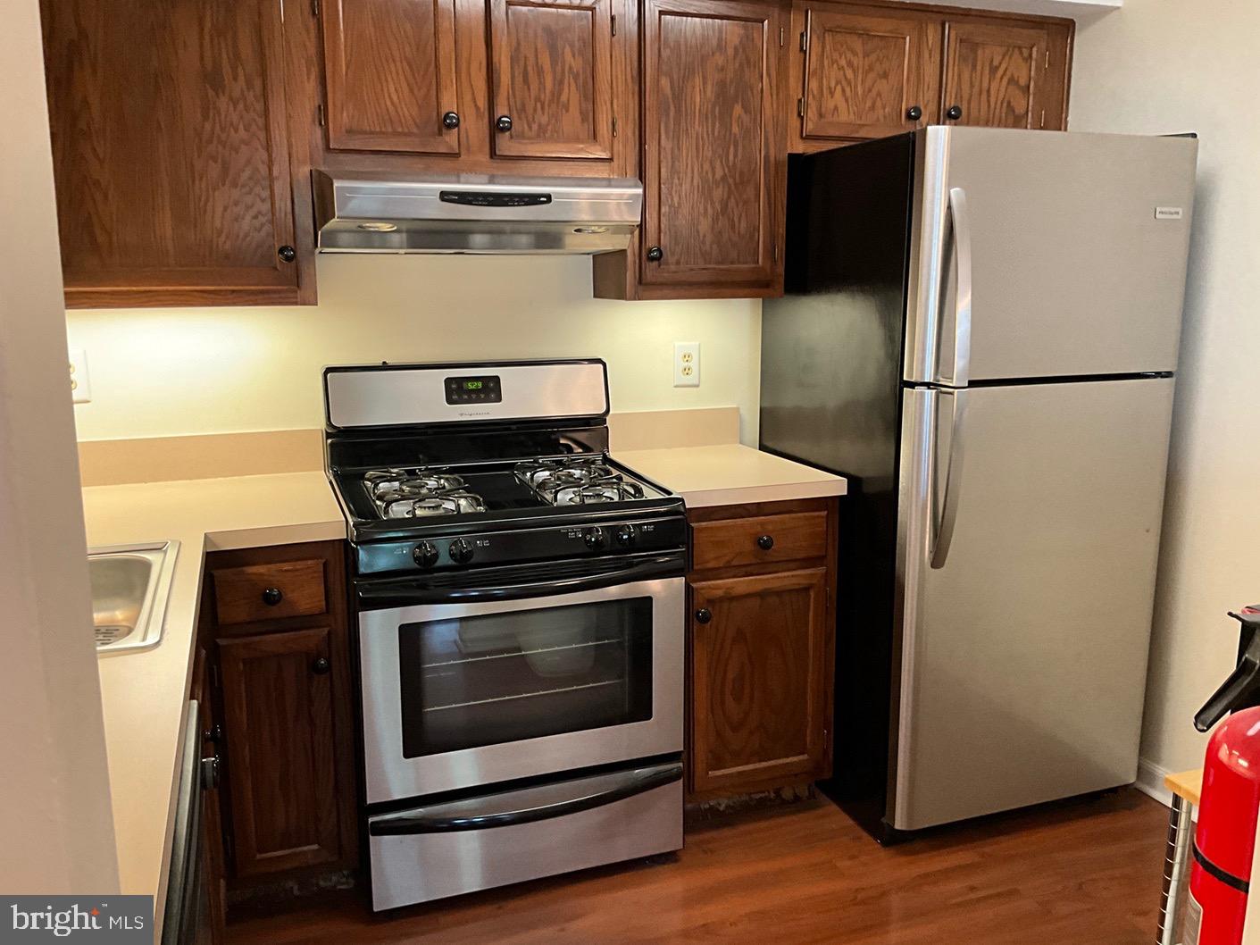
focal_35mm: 29
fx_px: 1055
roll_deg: +0.9
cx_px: 630
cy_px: 472
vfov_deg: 48.2
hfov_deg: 61.7
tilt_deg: -11.6
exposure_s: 1/40
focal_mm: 3
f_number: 1.8
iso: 200
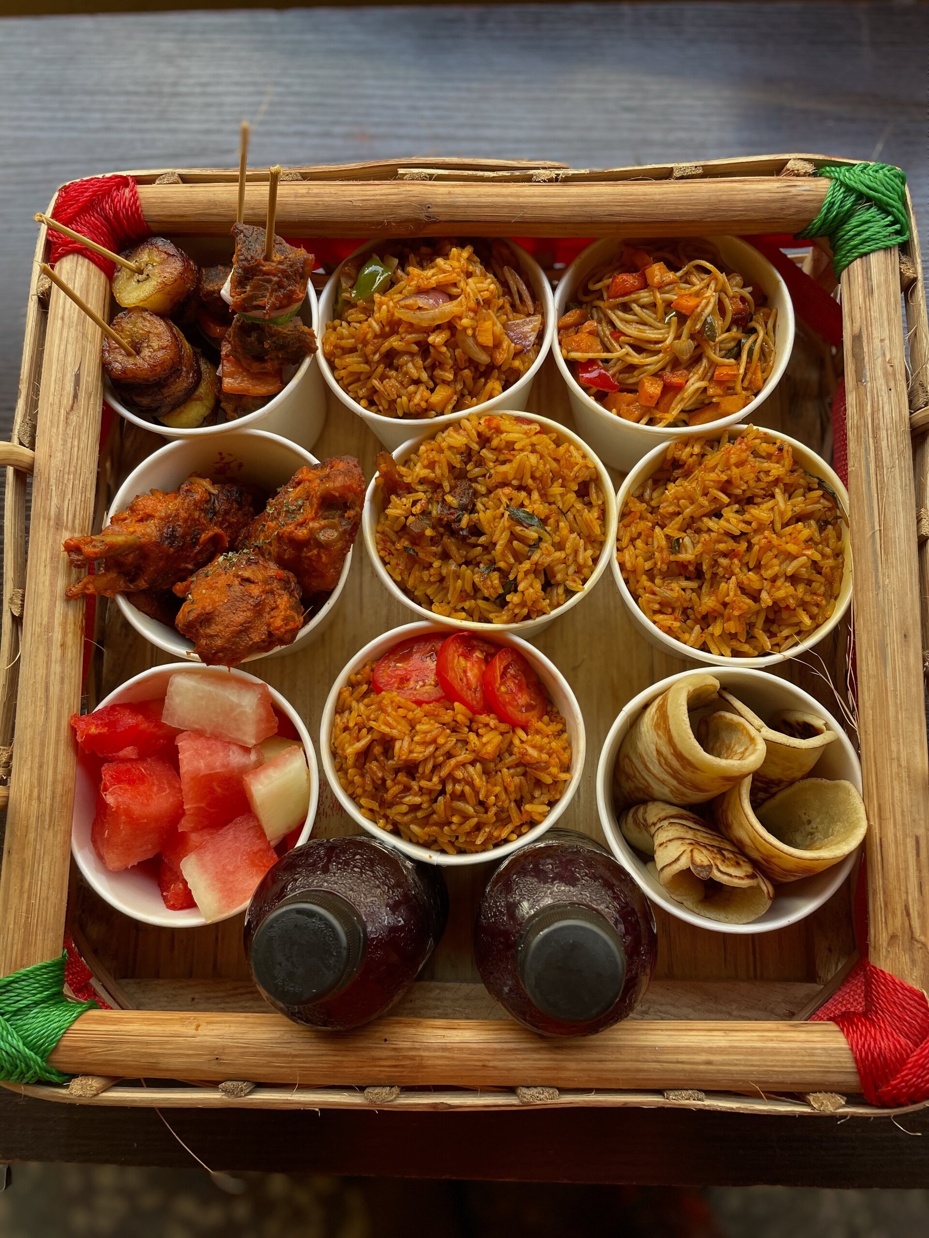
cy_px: 619
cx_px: 464
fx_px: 930
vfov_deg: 67.3
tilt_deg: -80.1
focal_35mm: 26
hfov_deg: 53.1
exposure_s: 1/121
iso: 80
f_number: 1.6
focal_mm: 4.2
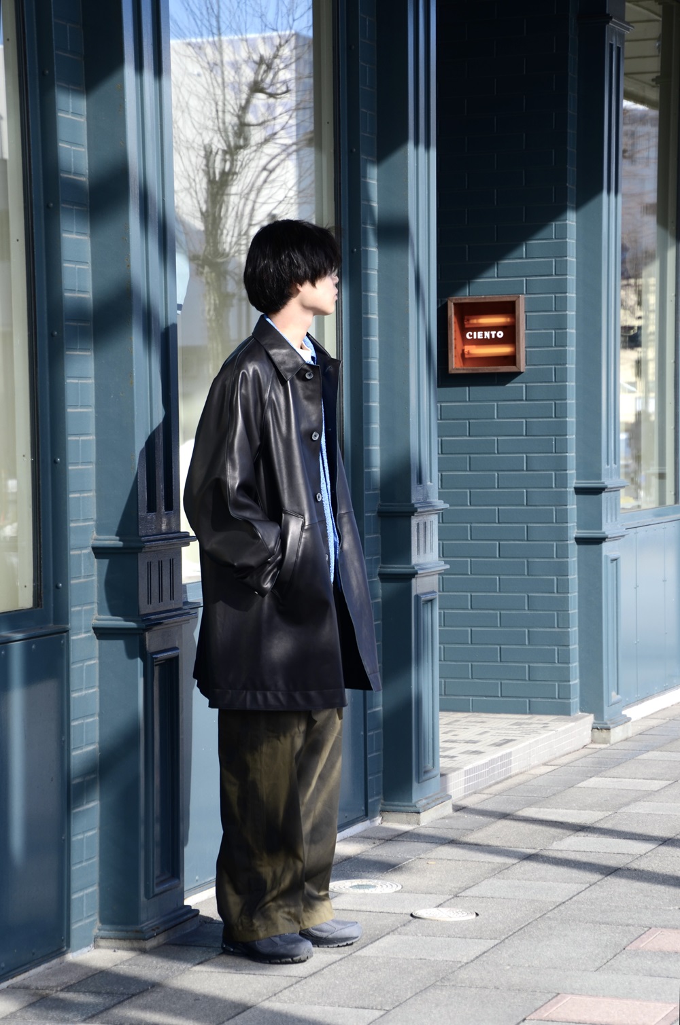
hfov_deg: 13.0
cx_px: 340
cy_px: 512
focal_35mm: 105
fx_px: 2987
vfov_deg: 19.5
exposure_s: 1/500
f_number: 5.3
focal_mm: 70
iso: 125
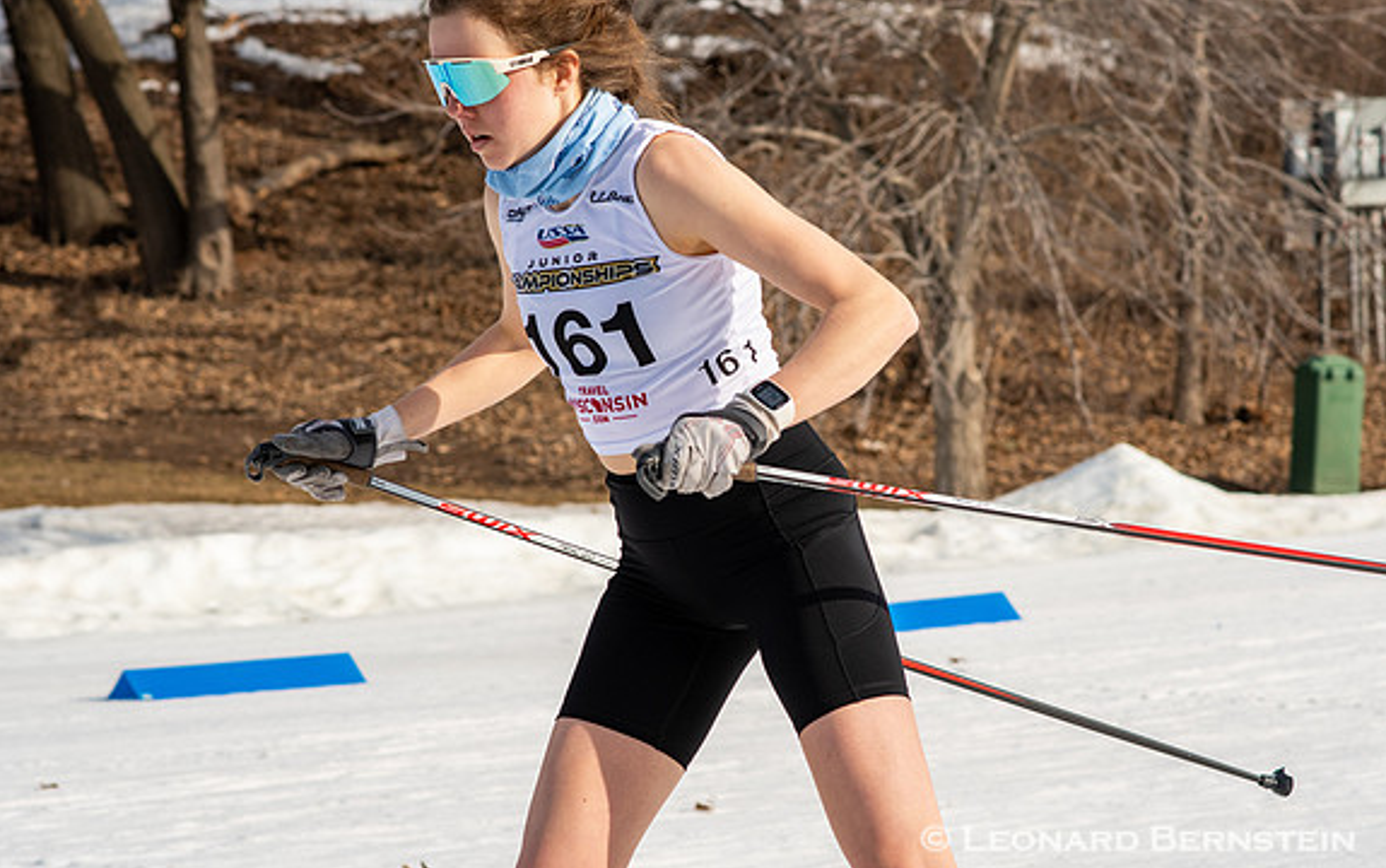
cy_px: 428
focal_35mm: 131
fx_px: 4951
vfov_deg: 10.0
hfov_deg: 15.9
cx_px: 692
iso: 400
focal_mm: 85
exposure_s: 1/2000
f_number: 6.3
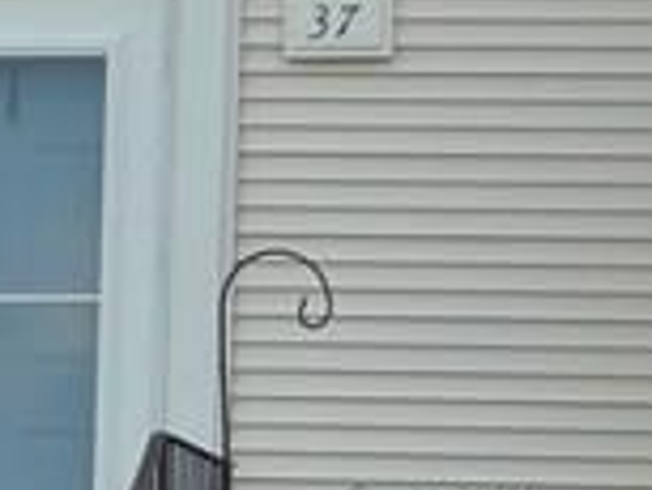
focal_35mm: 227
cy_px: 170
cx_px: 307
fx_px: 4279
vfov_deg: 6.6
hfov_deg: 8.7
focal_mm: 5.6
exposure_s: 1/320
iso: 160
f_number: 3.6
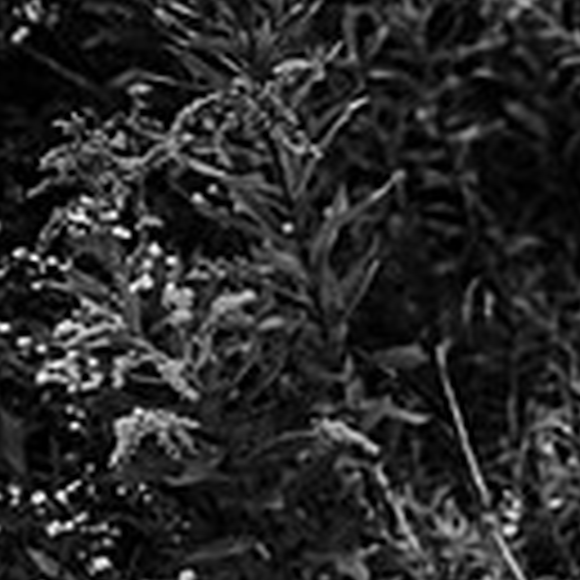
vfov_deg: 17.3
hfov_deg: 15.4
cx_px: 1138
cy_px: 825
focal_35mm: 92
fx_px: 1744
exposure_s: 1/640
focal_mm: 24
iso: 250
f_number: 2.5
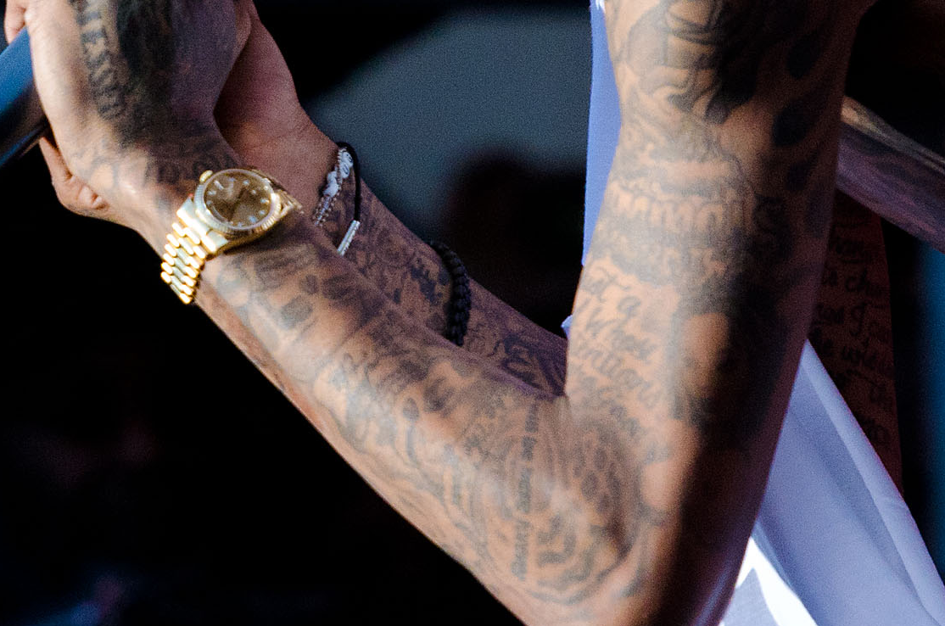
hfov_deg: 2.8
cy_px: 62
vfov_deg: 1.8
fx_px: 19578
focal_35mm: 747
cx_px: 495
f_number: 3.5
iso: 1600
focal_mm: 185
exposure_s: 1/500
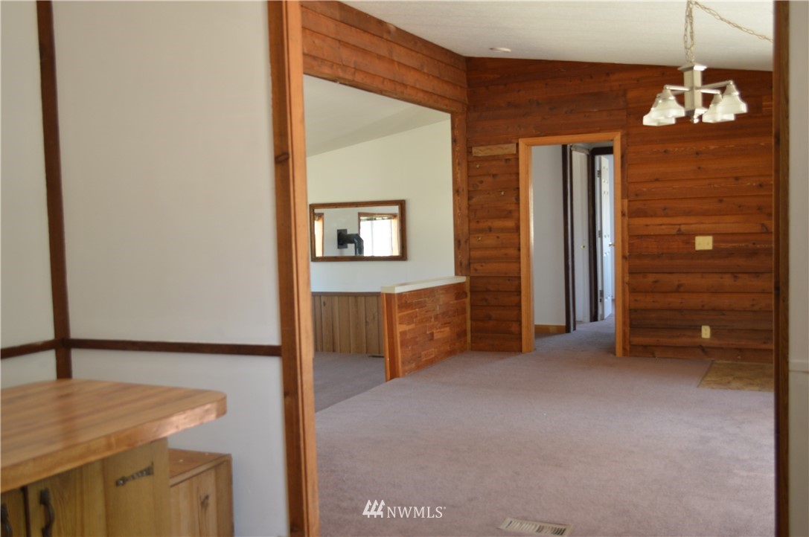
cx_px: 404
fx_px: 808
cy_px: 268
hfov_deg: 53.2
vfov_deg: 36.8
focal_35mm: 36
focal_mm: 24
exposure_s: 1/30
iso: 400
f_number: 4
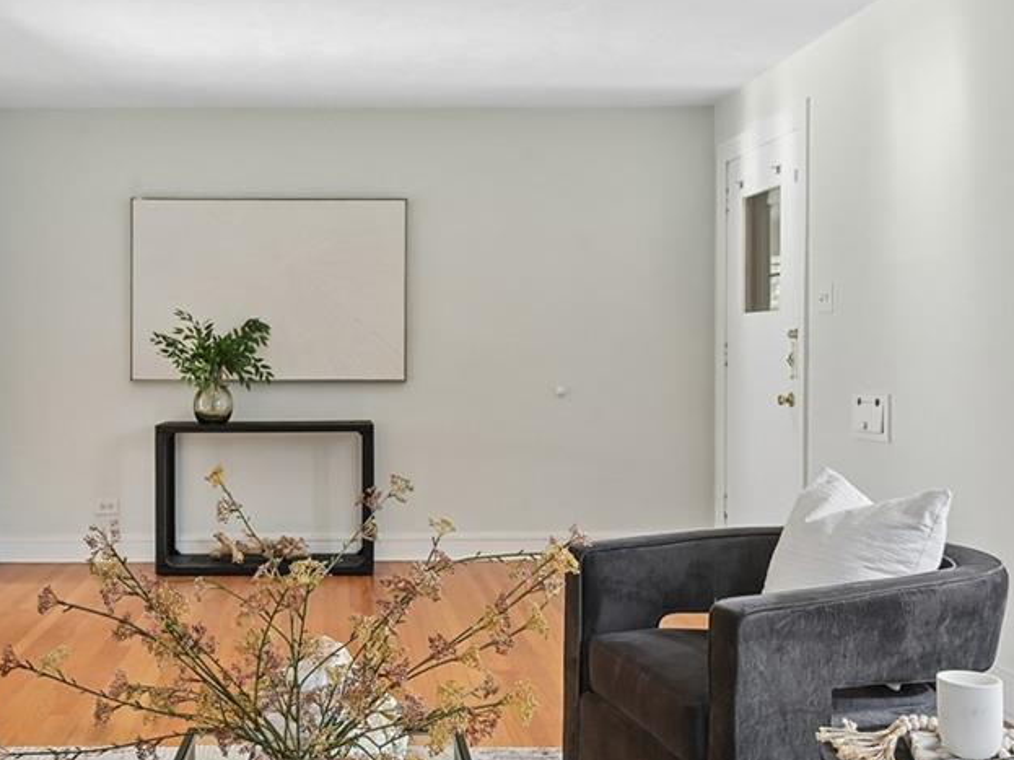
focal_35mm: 37
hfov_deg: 49.4
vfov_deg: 38.6
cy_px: 360
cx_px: 350
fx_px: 1084
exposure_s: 1/25
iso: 400
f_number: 10
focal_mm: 15
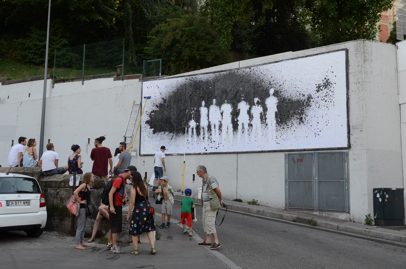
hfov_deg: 53.2
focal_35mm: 36
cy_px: 134
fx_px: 405
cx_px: 203
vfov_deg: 36.7
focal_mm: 24
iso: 200
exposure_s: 1/200
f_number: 5
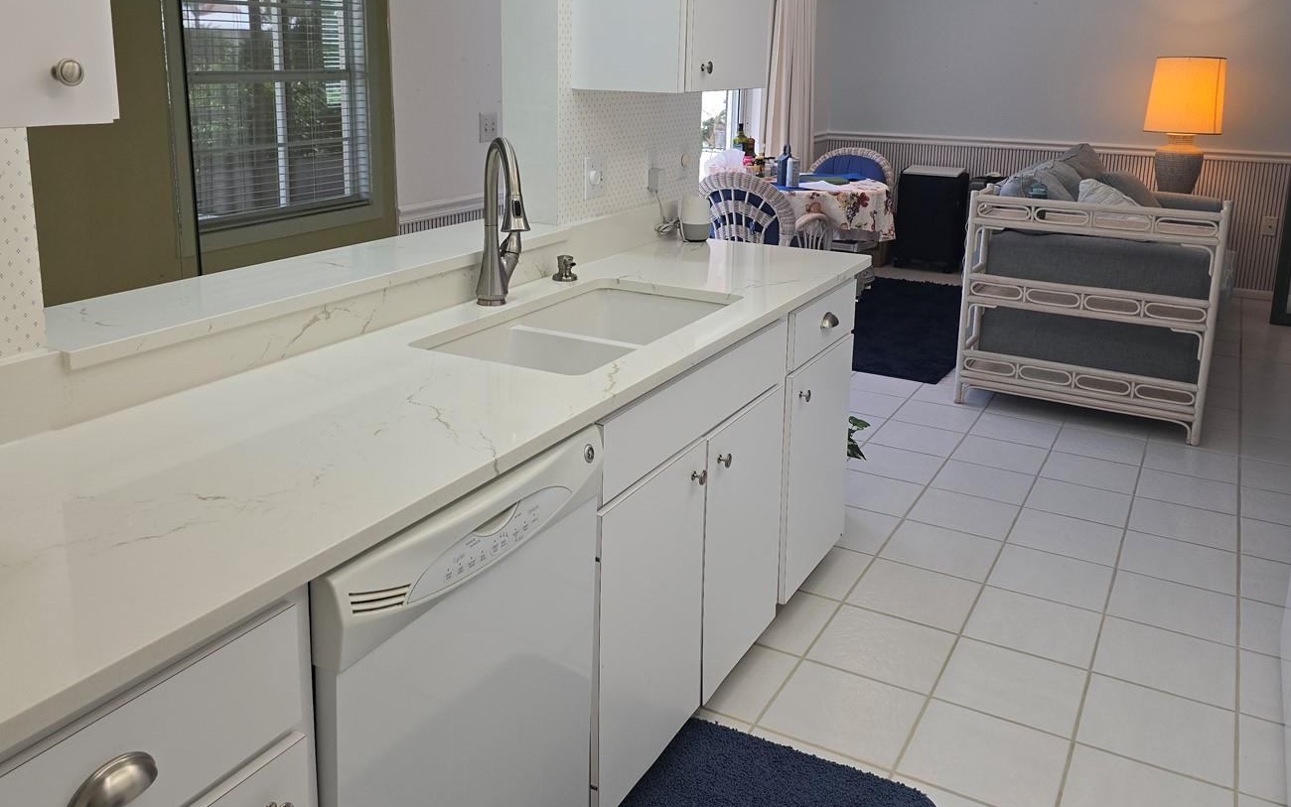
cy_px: 271
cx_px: 620
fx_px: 1056
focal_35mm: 30
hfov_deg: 62.9
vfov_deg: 41.3
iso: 25
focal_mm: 6.3
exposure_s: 1/120
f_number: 1.7
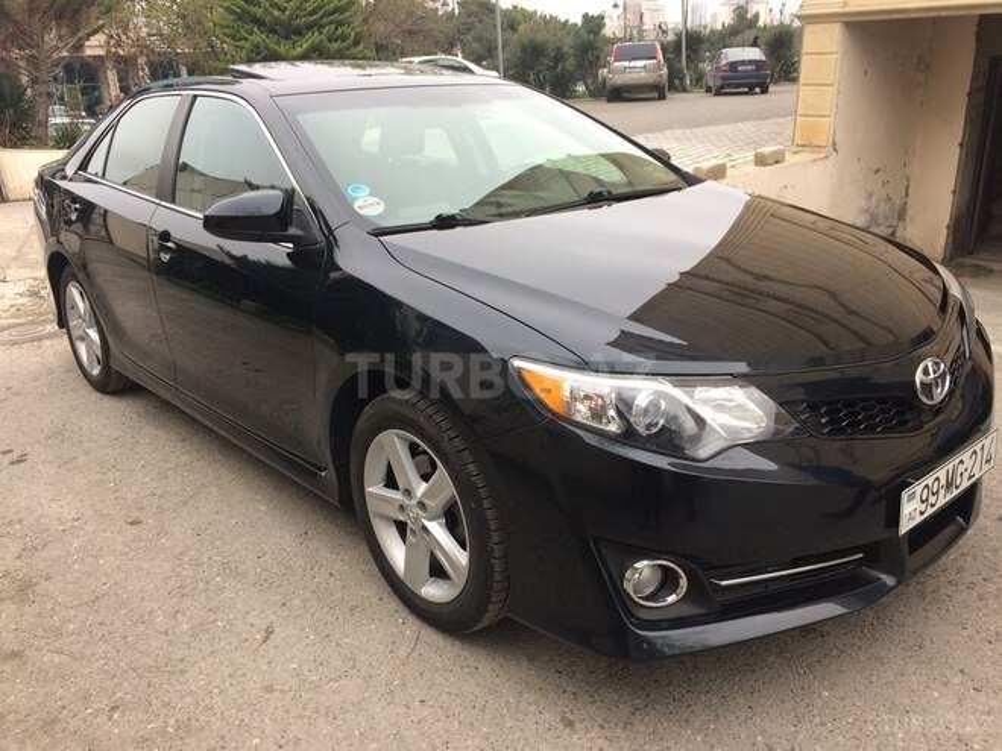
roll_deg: +0.7
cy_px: 376
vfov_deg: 48.2
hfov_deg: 61.7
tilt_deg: -21.5
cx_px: 501
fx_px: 839
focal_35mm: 29
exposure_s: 1/100
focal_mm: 4.15
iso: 40
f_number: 2.2
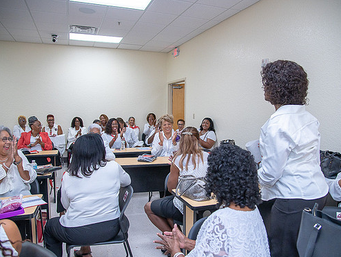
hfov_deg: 65.3
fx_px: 266
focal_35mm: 27
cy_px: 133
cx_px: 176
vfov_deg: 51.4
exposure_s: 1/200
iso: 800
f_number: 4
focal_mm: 24
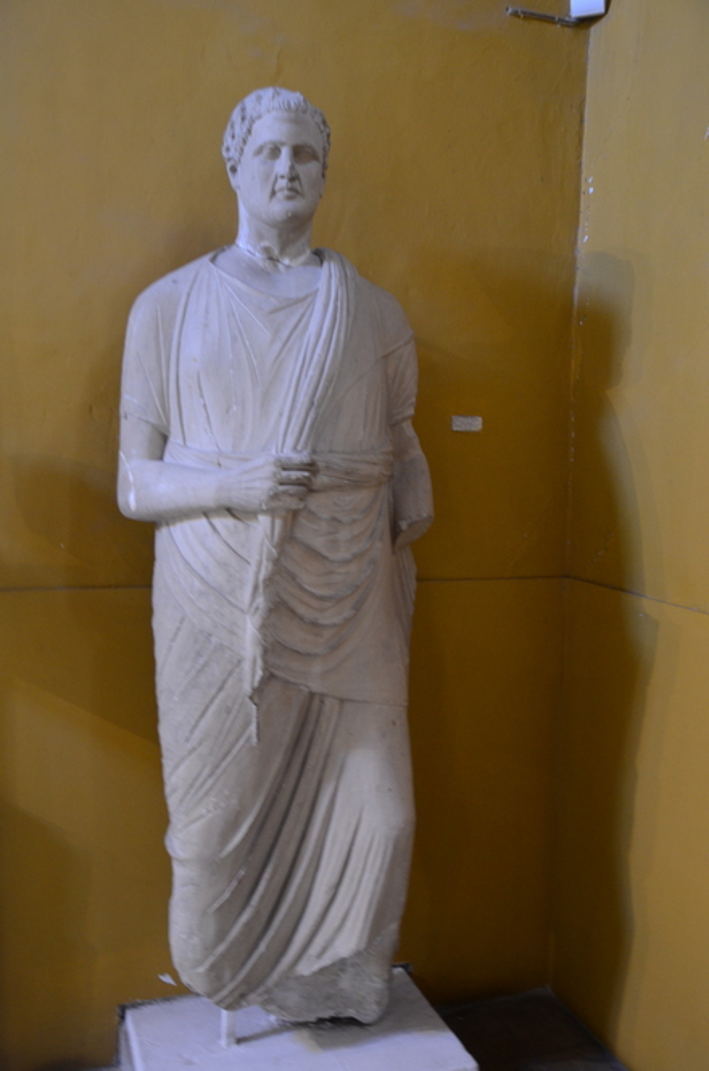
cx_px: 354
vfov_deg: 57.3
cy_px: 536
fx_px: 979
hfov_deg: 39.8
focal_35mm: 33
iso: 1000
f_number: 3.5
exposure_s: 1/5
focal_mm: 22
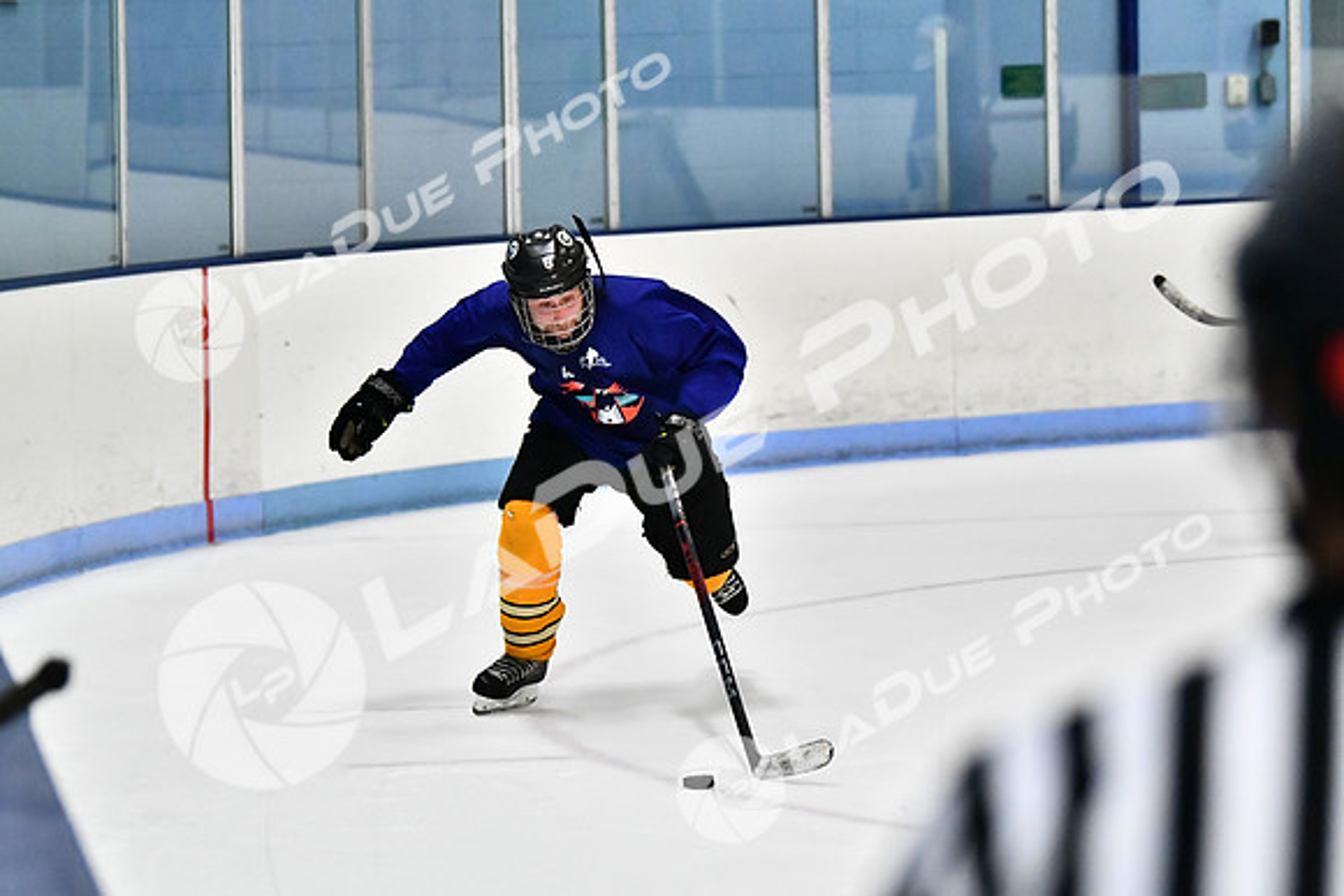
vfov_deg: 8.3
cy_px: 448
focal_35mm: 165
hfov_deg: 12.4
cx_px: 672
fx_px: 6161
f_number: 2.8
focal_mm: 110
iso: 8000
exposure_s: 1/1600
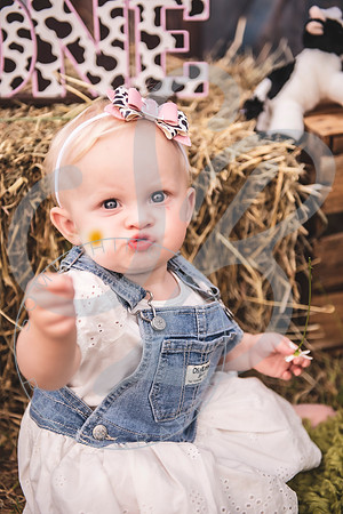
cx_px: 172
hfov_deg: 23.4
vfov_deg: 34.5
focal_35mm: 58
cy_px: 257
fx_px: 829
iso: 100
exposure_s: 1/640
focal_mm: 58
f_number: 2.8
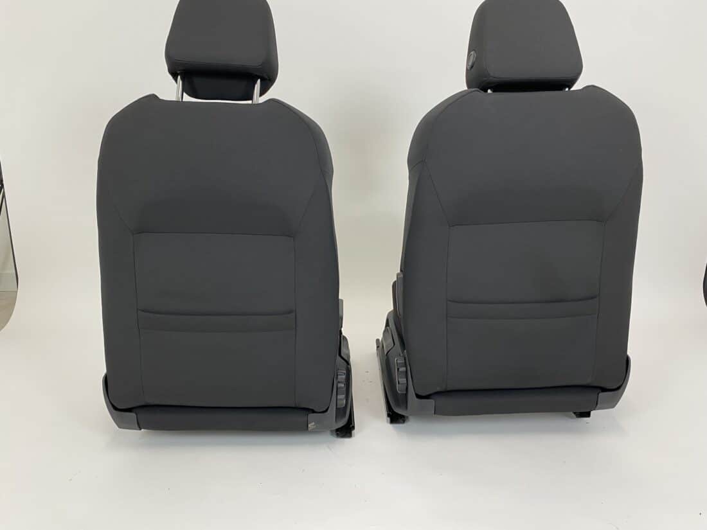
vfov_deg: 53.1
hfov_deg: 67.3
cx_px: 354
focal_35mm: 26
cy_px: 265
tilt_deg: -11.4
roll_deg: +1.0
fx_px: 531
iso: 64
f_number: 1.8
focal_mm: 4.25
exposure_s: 1/50
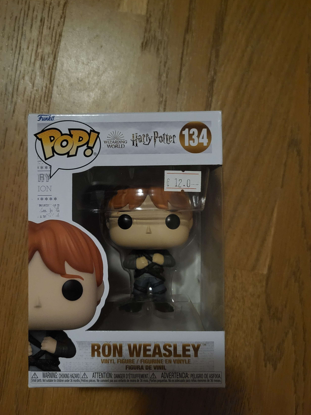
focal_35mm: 31
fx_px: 371
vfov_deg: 58.4
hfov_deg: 45.3
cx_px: 130
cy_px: 209
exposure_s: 1/25.1
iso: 1000
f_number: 1.8
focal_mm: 5.4
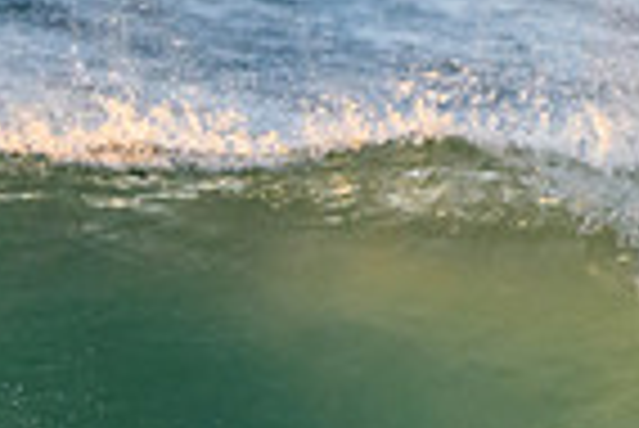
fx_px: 54352
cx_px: -279
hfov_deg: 0.7
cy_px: 570
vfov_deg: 0.5
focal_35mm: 3059
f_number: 5.6
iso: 2000
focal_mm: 500
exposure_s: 1/1600
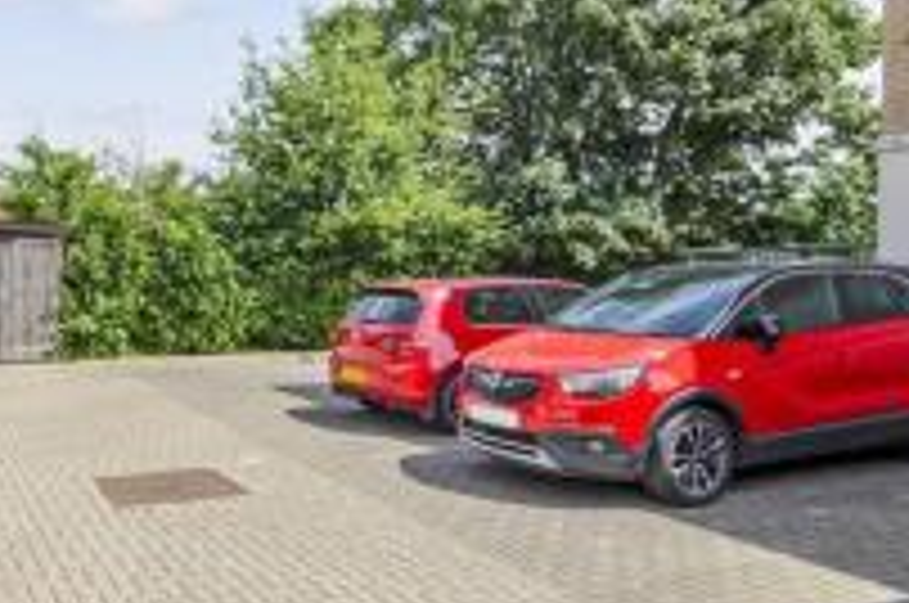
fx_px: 832
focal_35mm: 33
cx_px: 230
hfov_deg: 54.7
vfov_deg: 39.8
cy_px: 272
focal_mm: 14
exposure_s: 1/320
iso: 100
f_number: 8
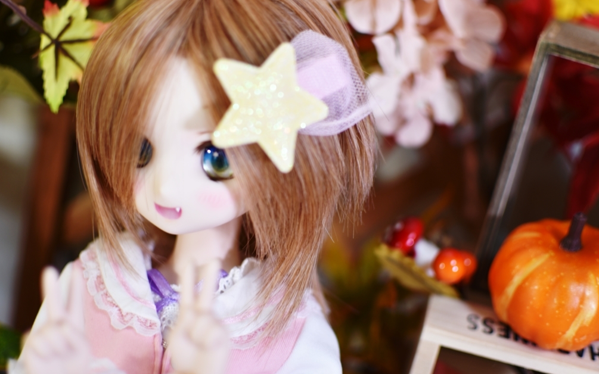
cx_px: 305
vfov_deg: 23.8
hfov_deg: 37.2
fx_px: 890
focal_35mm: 55
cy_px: 190
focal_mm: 35
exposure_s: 1/30
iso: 100
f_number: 1.8
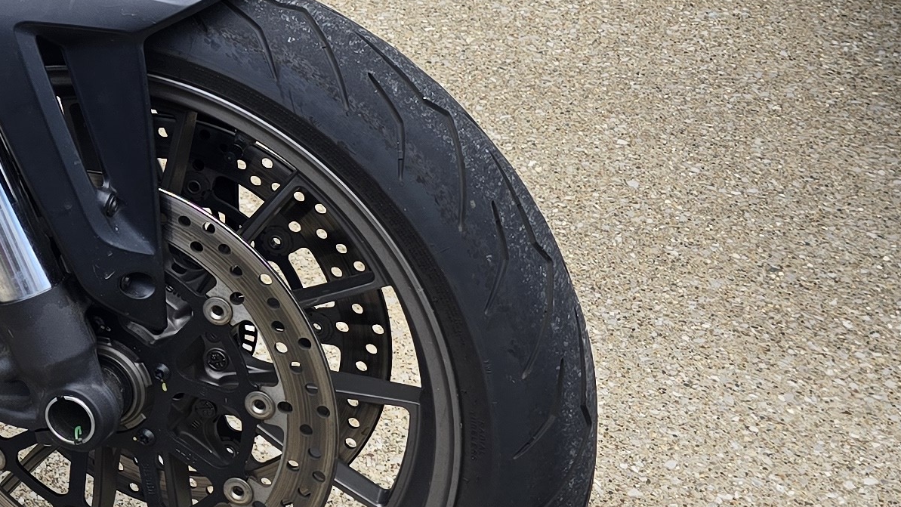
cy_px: -82
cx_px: -497
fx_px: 2007
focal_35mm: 84
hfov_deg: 21.0
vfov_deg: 14.0
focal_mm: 6.3
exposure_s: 1/285
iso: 12
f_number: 1.7
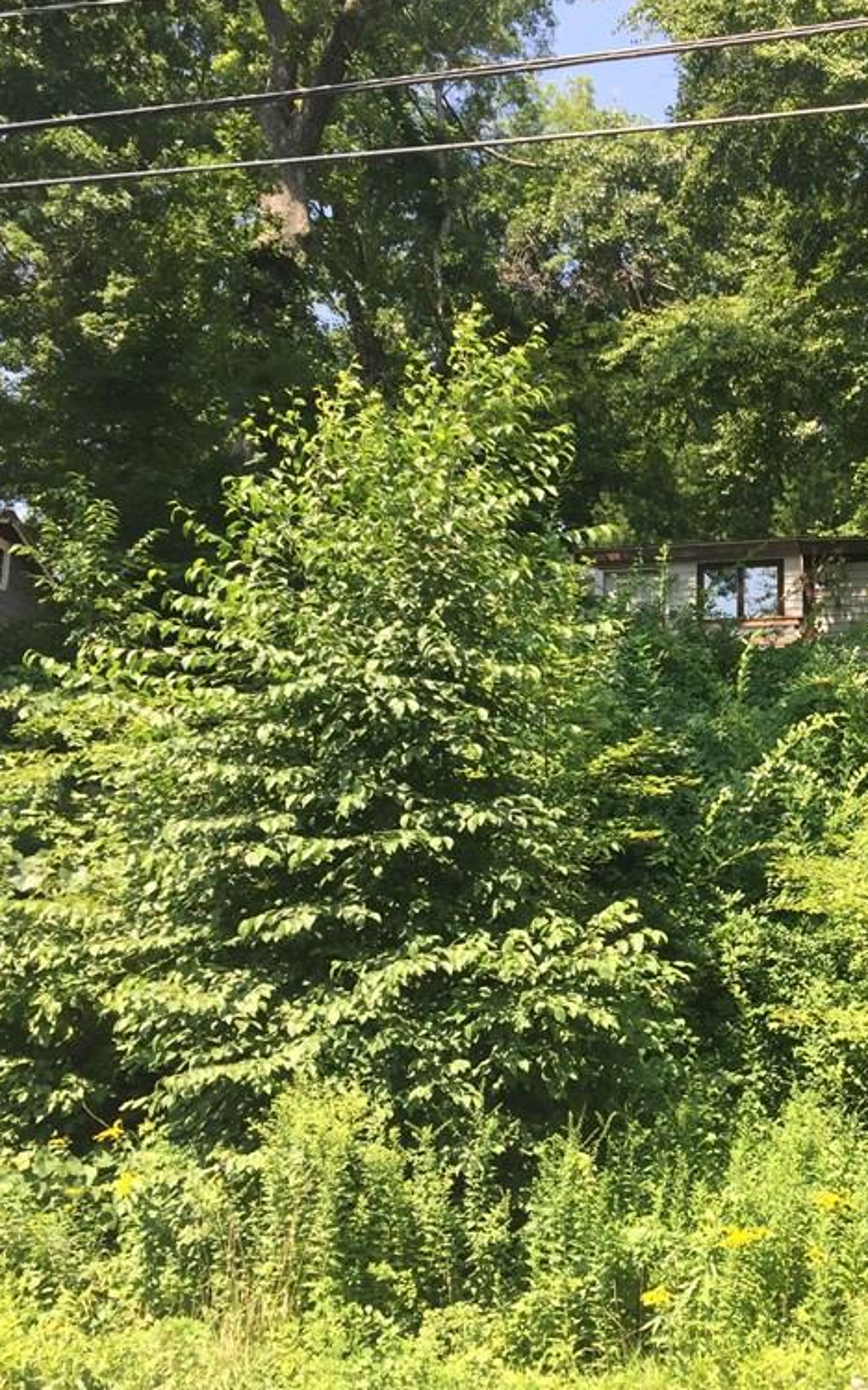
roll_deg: -1.0
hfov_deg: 28.9
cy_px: 707
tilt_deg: +14.2
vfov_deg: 47.2
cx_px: 836
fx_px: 1590
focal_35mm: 42
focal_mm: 4.15
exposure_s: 1/501
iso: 32
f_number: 2.2
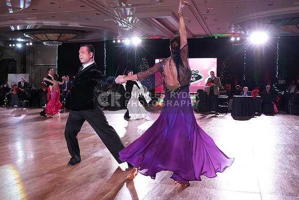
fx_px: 307
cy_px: 100
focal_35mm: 37
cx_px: 150
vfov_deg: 36.0
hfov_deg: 51.9
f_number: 6.3
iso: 5000
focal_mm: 37
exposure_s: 1/320
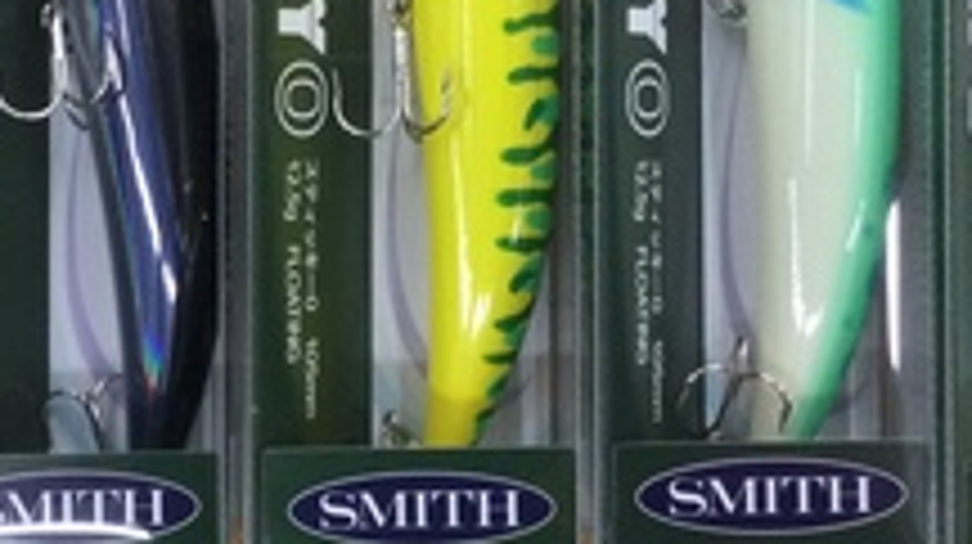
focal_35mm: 94
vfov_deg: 12.7
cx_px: 162
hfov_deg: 22.3
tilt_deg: -86.8
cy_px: 9
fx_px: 2420
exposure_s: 1/30
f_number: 2.4
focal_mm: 3.3
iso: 50
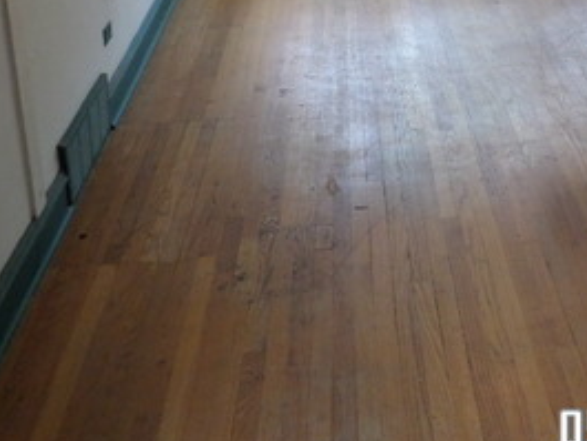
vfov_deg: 23.9
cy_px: -27
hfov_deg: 32.3
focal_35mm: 58
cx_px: 474
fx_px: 984
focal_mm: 4.3
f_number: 3.1
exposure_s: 1/20
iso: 200
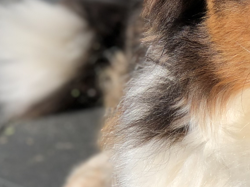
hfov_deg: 9.7
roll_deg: +1.0
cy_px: 111
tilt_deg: -16.4
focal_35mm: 200
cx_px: 315
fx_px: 1445
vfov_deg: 7.4
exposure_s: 1/800
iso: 20
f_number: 2.8
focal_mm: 6.6
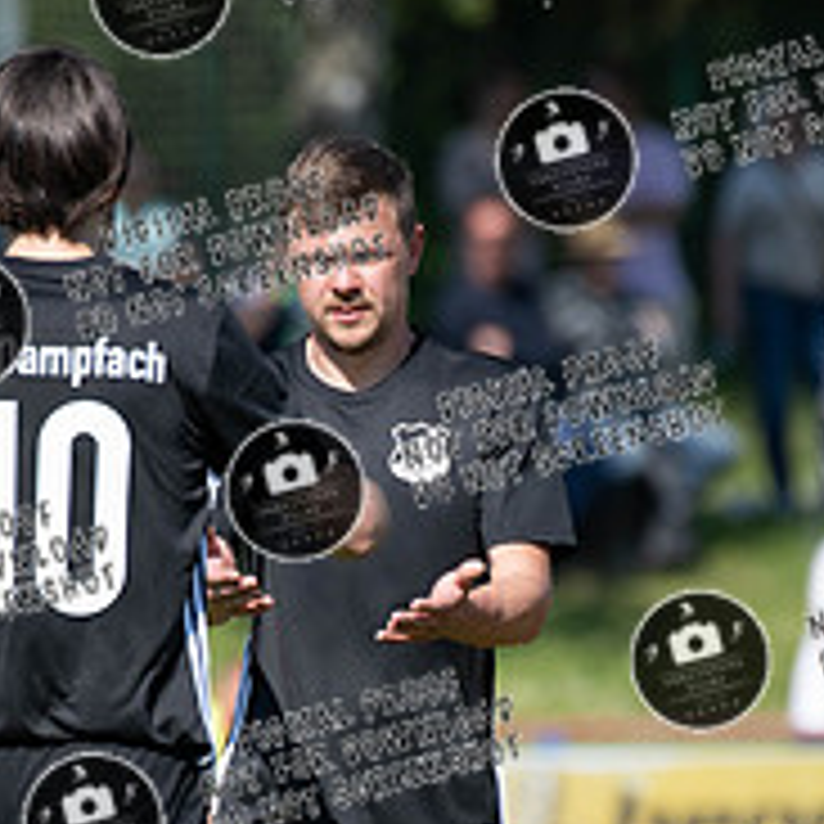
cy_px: 714
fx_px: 28978
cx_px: 387
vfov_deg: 1.6
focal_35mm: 1076
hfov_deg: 1.6
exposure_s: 1/1600
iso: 360
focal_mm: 400
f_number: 5.6
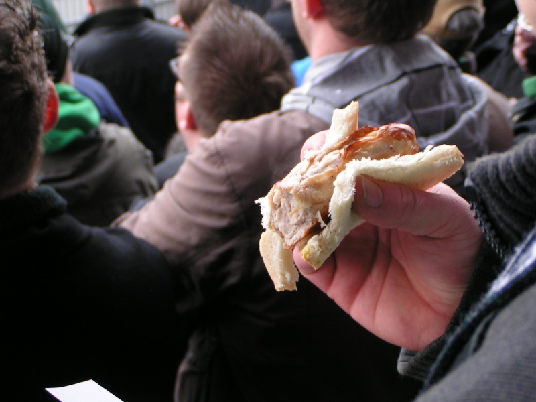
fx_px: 1223
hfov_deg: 24.7
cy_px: 201
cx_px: 268
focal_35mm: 79
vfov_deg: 18.7
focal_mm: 12.1
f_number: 3.5
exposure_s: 1/80
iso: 50
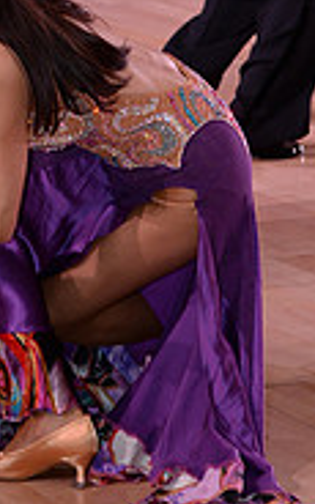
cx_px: -75
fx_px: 3310
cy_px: -112
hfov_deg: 5.4
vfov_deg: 8.6
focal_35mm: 241
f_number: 4.5
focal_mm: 75
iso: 1600
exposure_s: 1/250
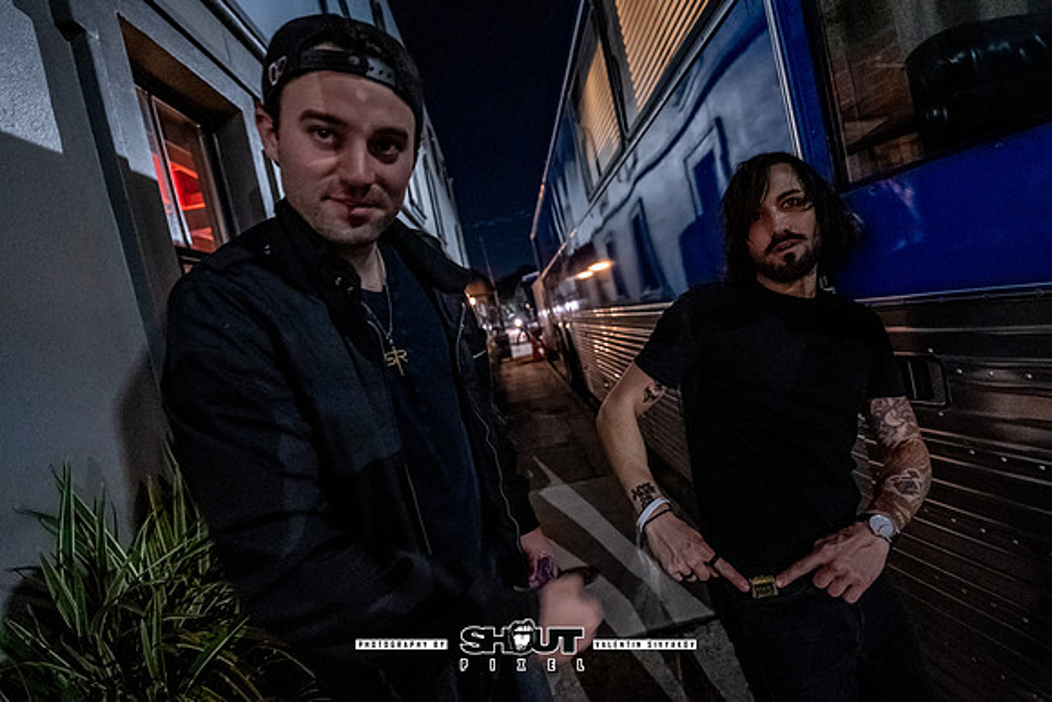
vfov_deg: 71.3
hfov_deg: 93.7
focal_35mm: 17
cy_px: 339
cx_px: 588
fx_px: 489
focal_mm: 14
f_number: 2.8
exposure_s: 1/60
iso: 4000
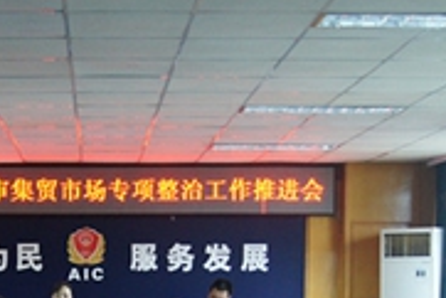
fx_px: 1128
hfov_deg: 22.1
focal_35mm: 91
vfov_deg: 14.6
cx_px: 101
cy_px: 348
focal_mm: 22
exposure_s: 1/40
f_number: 4
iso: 1250
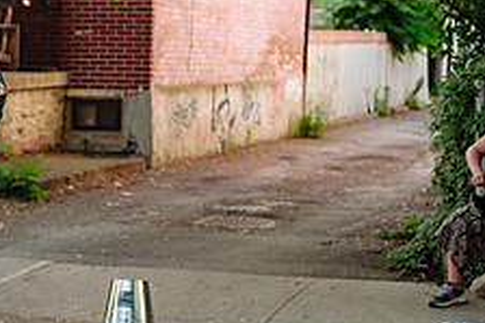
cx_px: -50
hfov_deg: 20.3
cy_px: 175
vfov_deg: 14.2
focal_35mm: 96
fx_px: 1292
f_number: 1.8
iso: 500
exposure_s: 1/800
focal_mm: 24.9
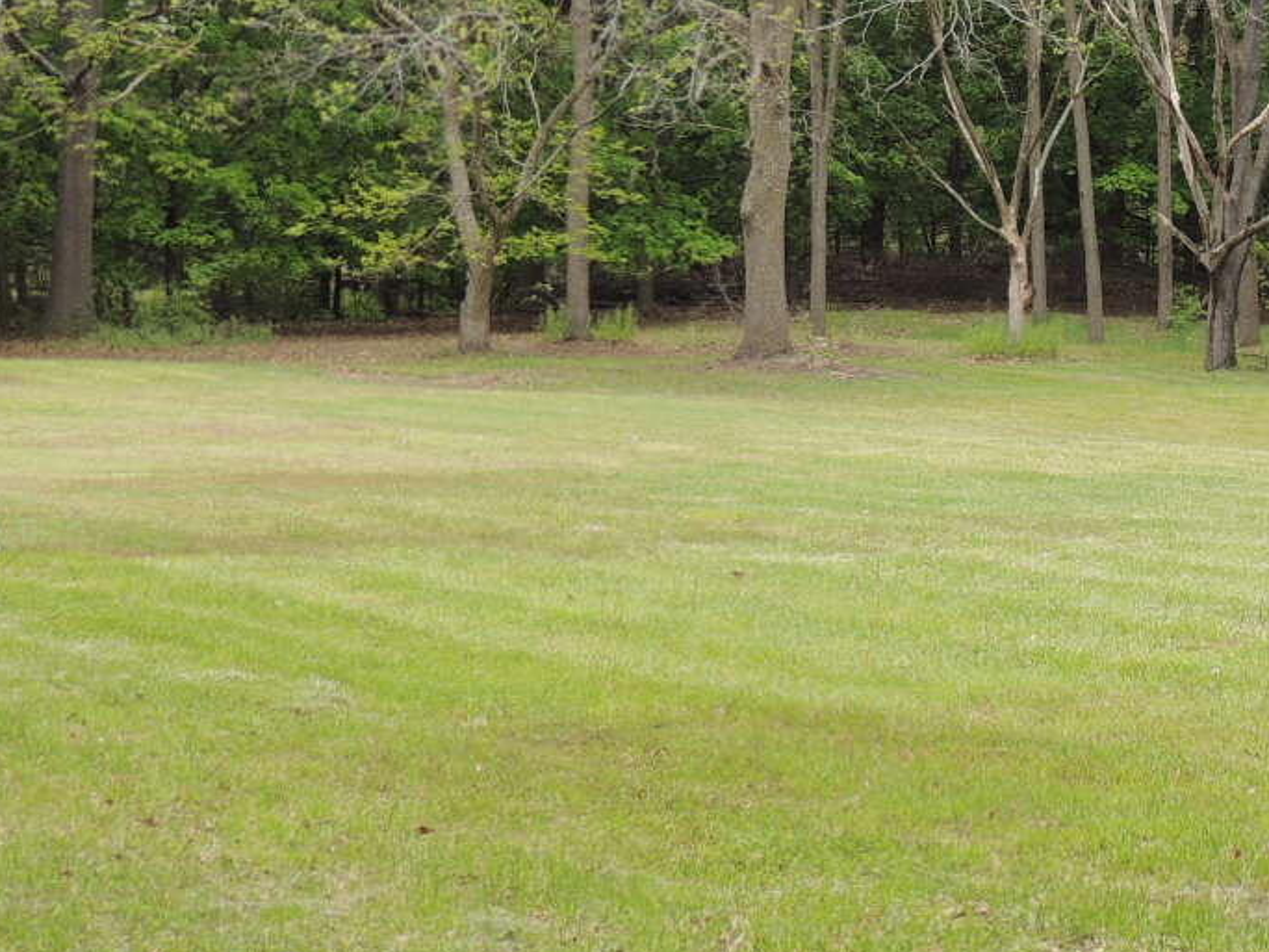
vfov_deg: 13.4
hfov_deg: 17.5
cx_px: 1210
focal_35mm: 110
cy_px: 251
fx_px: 4033
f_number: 3.5
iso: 100
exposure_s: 1/320
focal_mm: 8.3
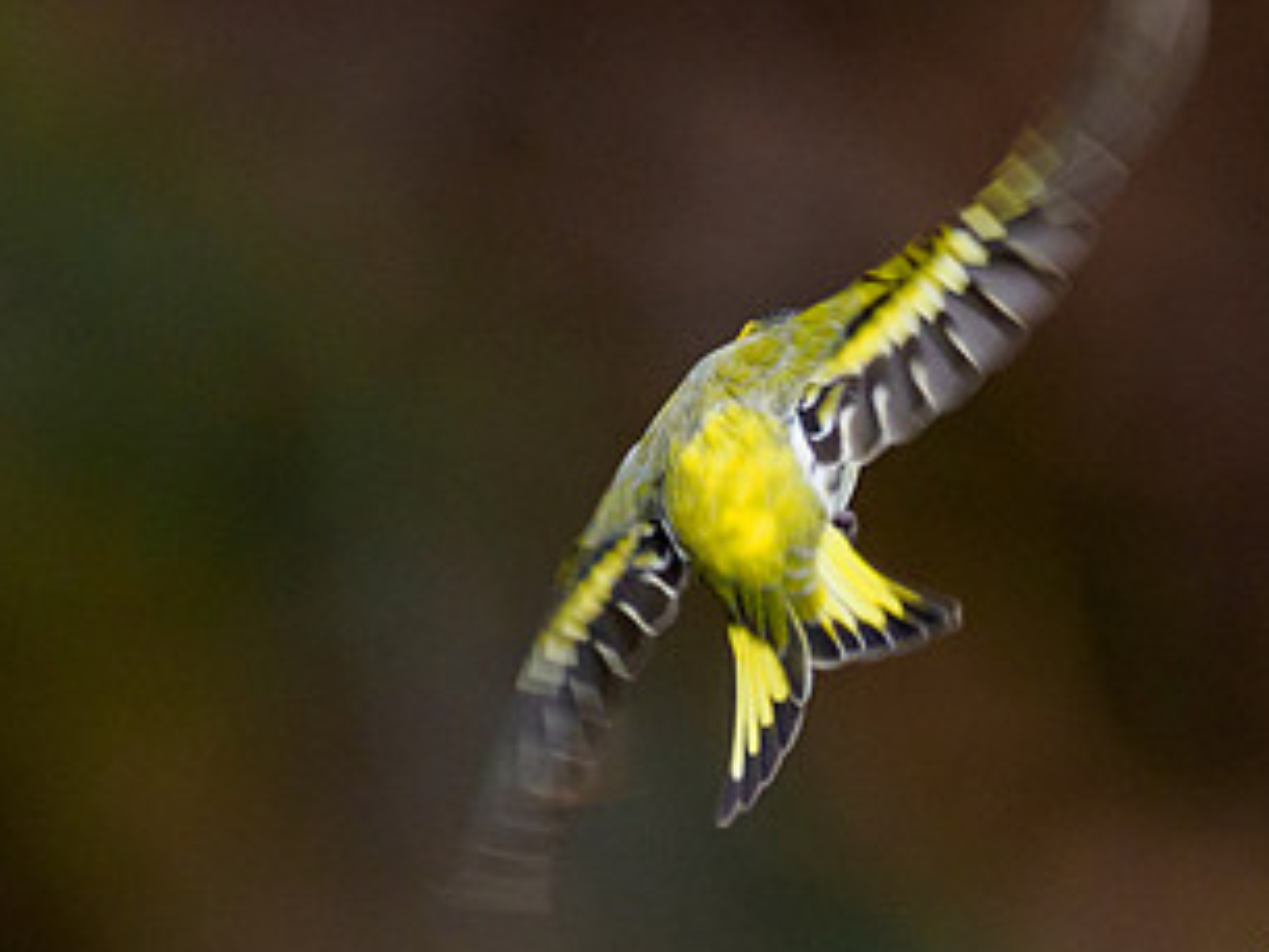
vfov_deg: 0.8
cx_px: 1359
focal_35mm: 1801
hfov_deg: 1.1
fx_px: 66049
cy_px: 1026
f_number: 4
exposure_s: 1/640
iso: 1000
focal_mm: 300
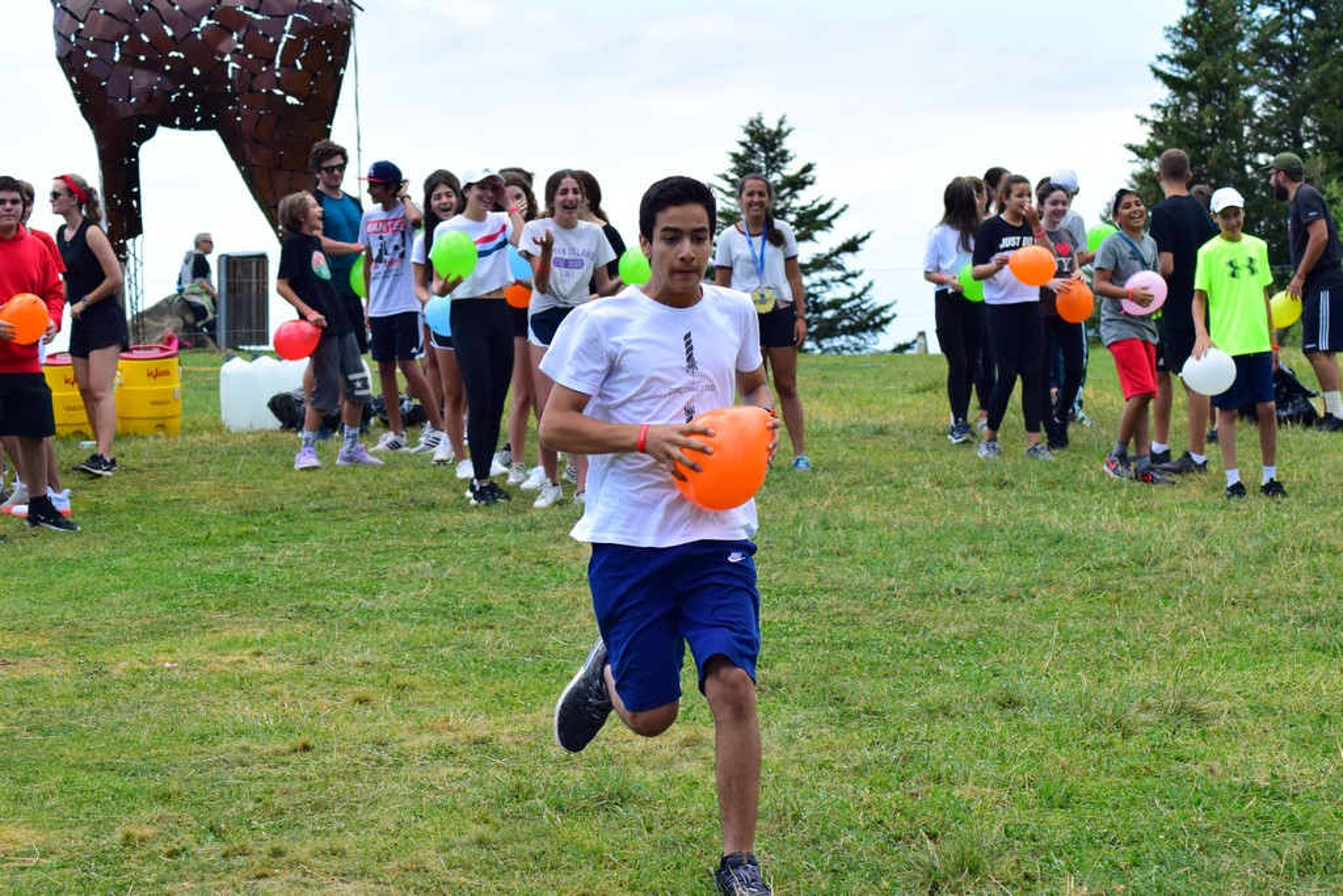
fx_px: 3917
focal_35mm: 105
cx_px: 672
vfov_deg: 13.0
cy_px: 448
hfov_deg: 19.5
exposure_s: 1/1250
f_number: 7.1
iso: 800
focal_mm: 70
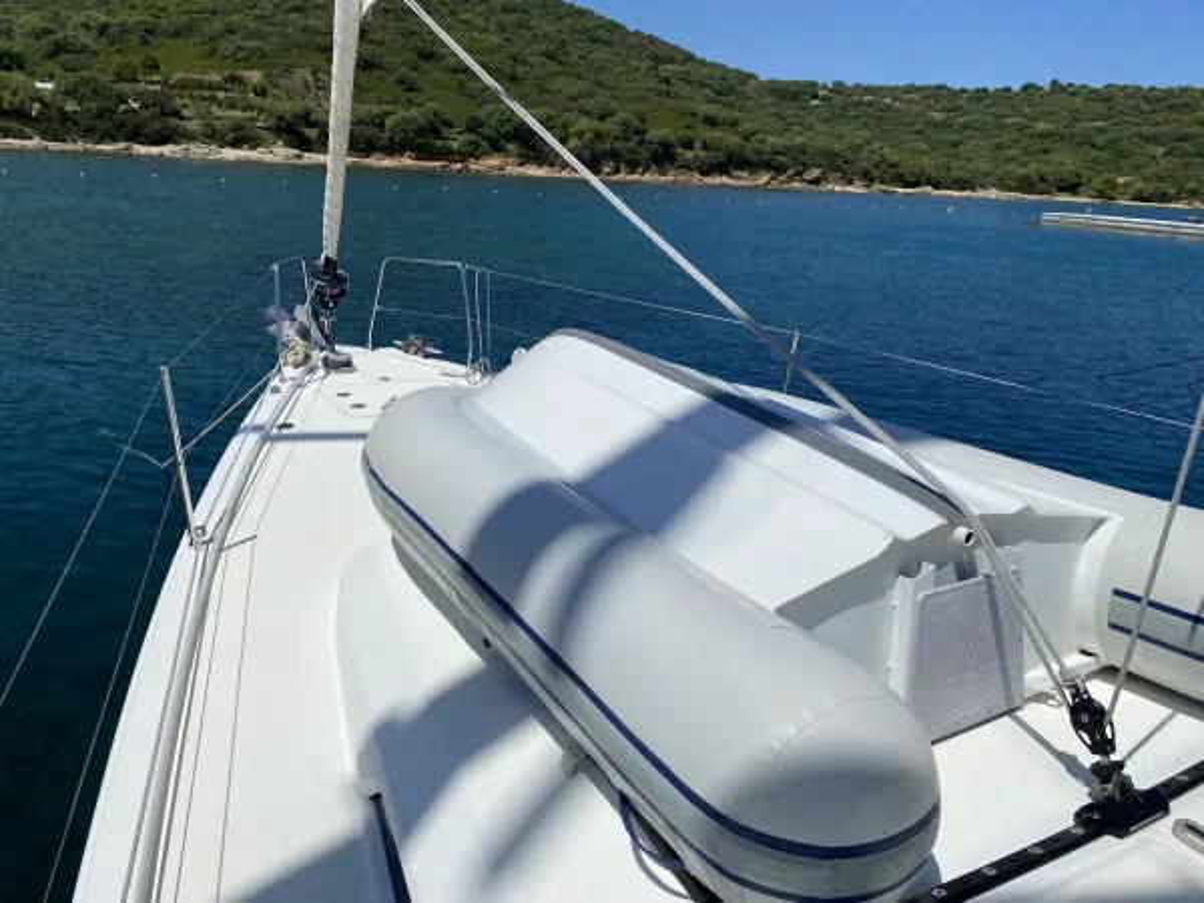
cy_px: 452
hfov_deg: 67.3
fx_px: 904
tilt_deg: -17.0
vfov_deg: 53.1
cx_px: 602
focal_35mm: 26
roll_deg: -4.6
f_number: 1.8
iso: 32
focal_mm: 4.25
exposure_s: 1/10417
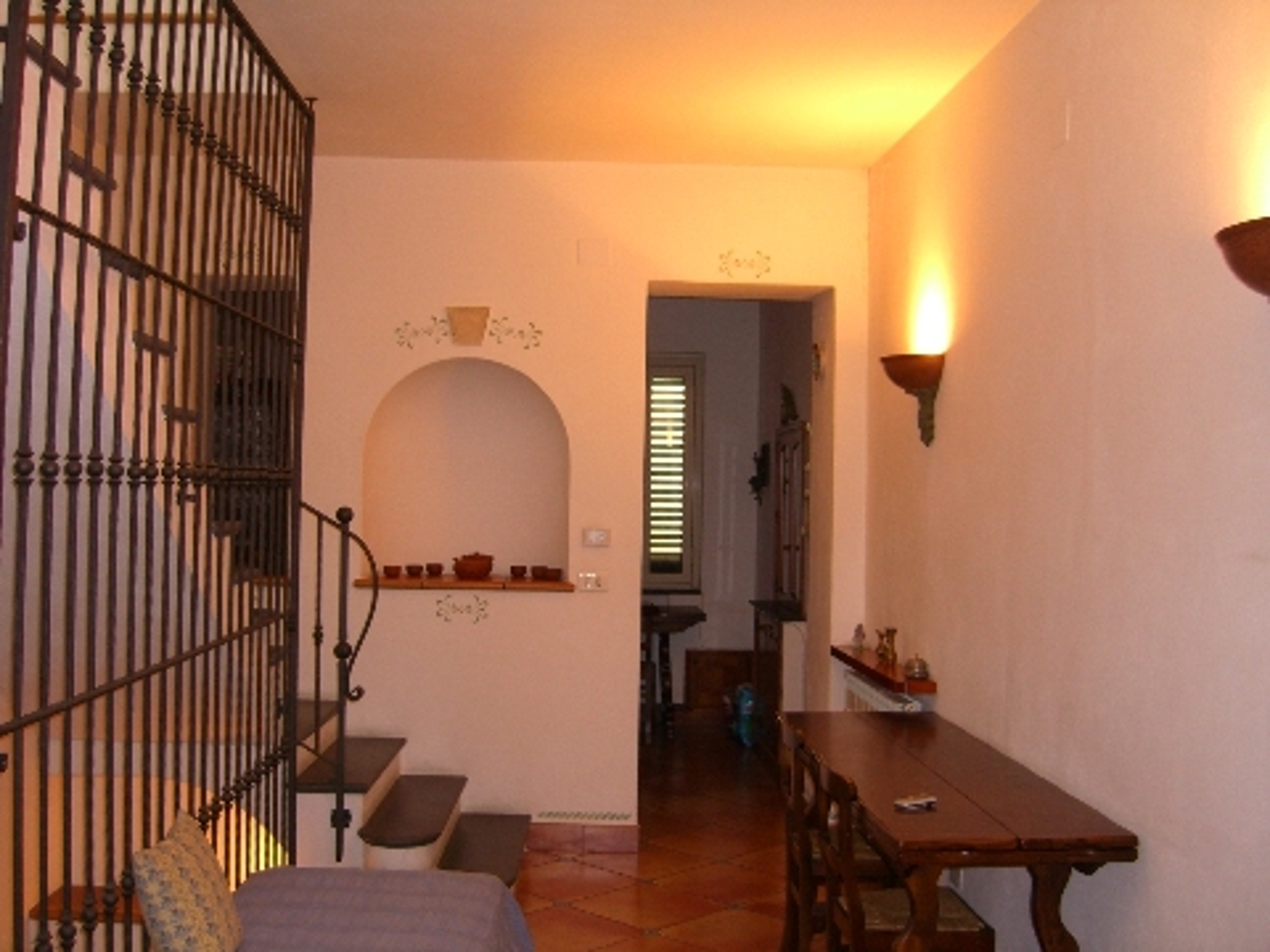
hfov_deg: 49.0
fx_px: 1394
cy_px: 476
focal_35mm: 38
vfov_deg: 37.7
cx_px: 635
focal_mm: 7.9
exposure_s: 1/60
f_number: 2.8
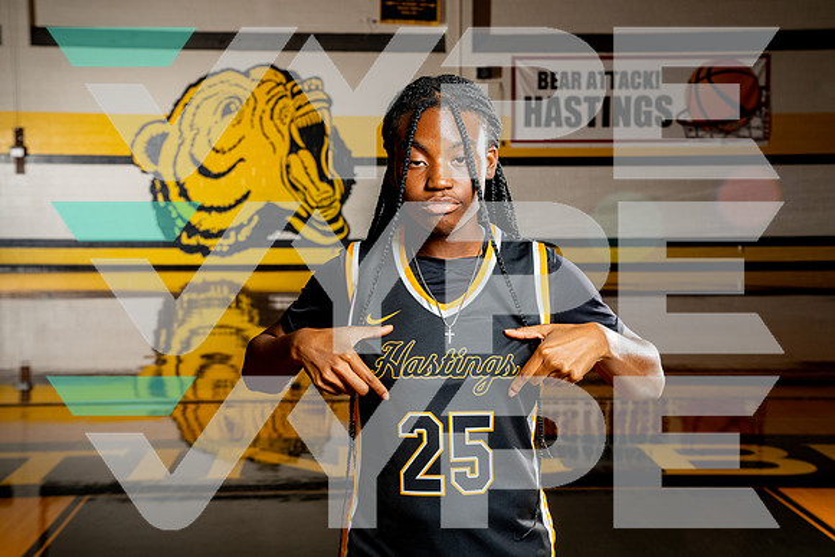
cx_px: 417
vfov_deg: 23.6
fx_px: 1335
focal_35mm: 58
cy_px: 275
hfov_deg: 34.7
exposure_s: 1/250
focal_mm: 55
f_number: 8
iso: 800
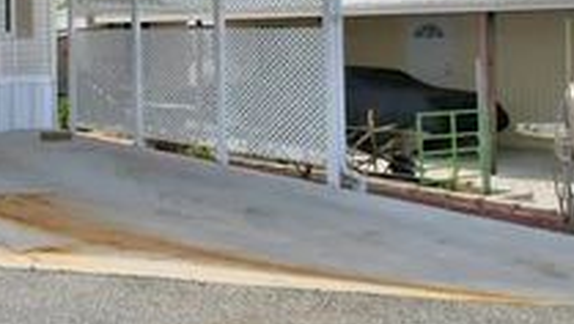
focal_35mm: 48
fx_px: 731
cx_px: -192
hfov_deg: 31.6
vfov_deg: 24.1
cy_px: 14
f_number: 4.5
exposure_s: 1/2000
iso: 100
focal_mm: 10
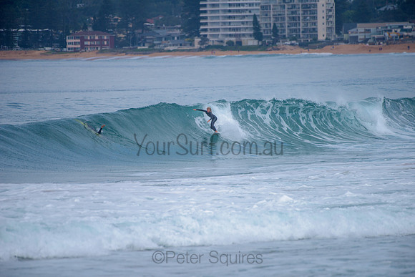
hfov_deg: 4.1
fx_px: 5765
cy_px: 138
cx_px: 208
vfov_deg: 2.8
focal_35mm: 500
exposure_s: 1/2000
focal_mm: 500
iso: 200
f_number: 5.6
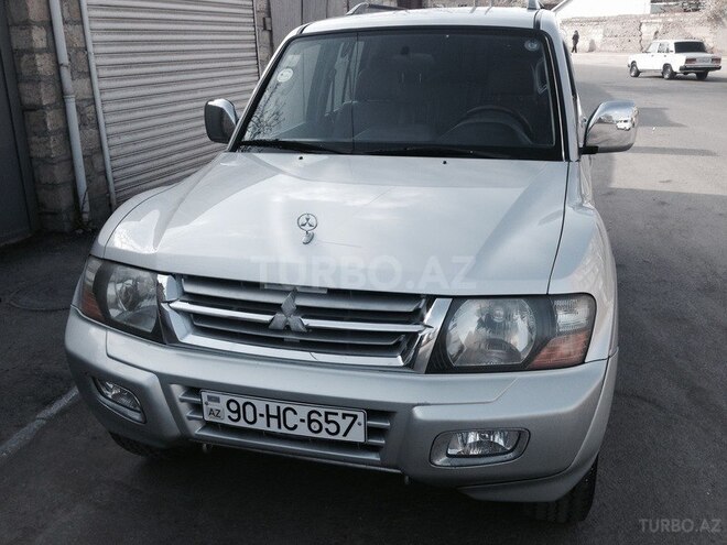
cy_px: 272
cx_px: 364
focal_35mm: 33
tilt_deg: -18.6
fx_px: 693
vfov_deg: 42.9
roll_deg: +1.2
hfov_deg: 55.4
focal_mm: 4.12
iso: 50
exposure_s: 1/669
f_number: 2.4
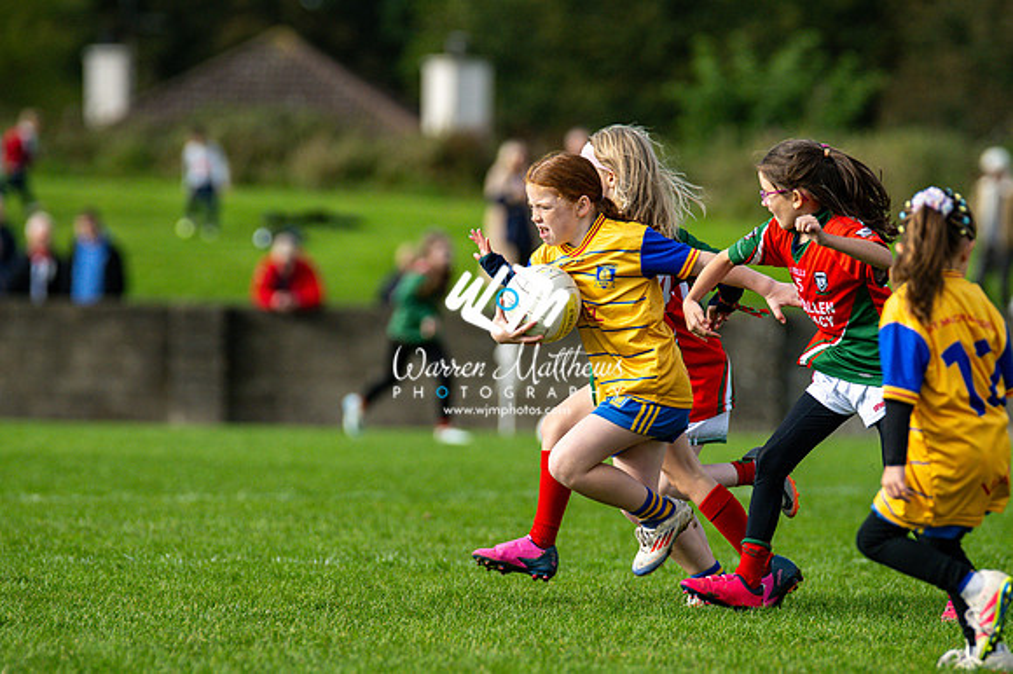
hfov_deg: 6.2
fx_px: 9280
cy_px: 337
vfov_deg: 4.2
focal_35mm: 330
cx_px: 506
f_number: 2.8
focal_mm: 220
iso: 250
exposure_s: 1/6400
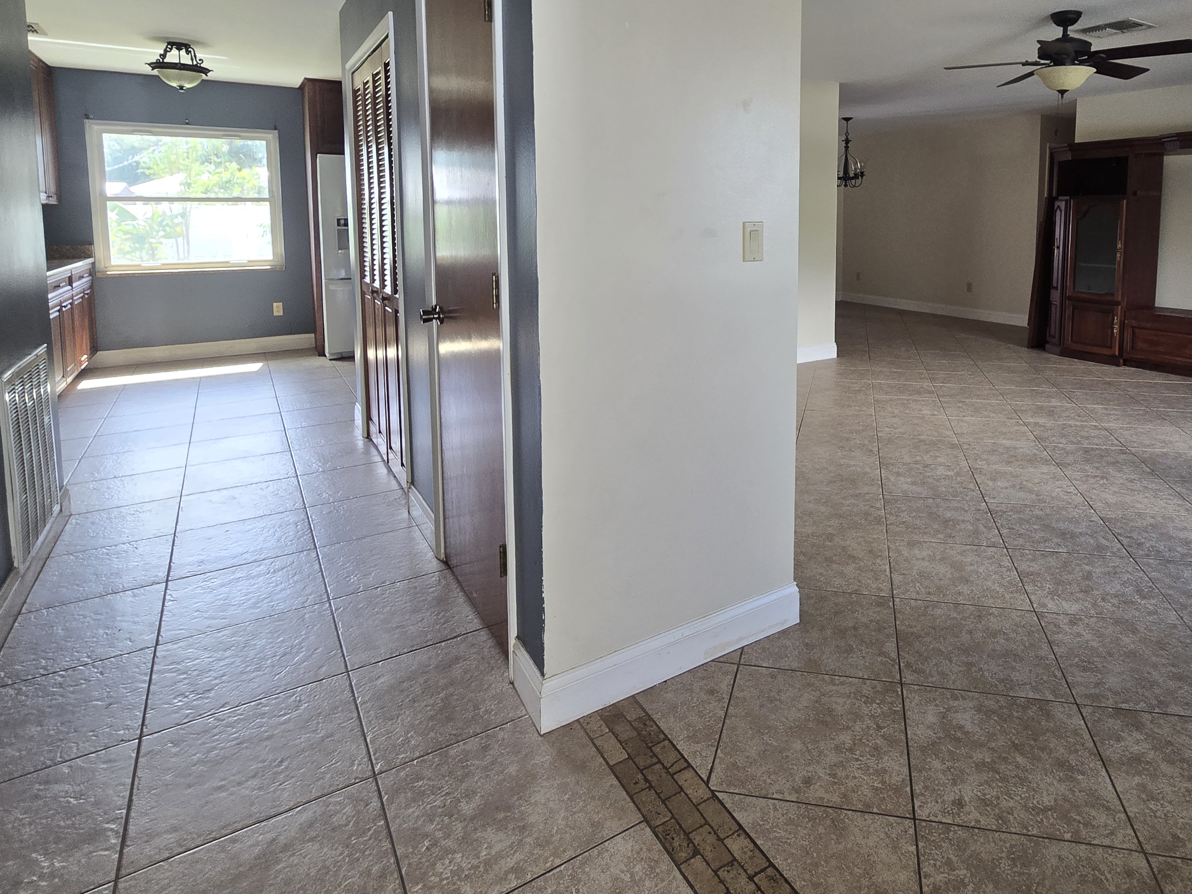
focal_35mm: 19
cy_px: 277
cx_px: 731
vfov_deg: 66.3
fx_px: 654
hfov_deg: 83.3
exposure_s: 1/60
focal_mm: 2.2
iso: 100
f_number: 2.2
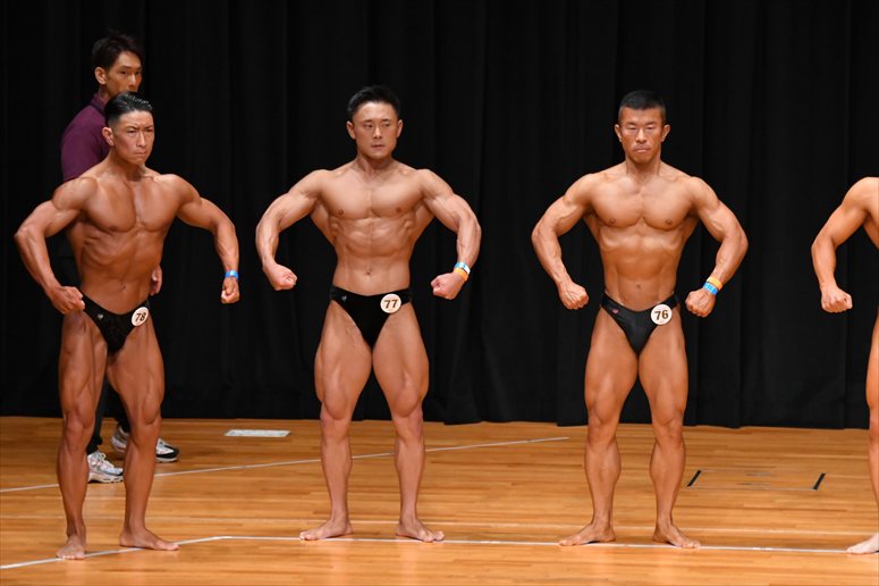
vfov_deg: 5.1
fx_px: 6589
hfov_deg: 7.6
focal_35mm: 270
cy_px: 293
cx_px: 440
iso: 4000
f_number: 5.6
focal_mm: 180
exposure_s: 1/400
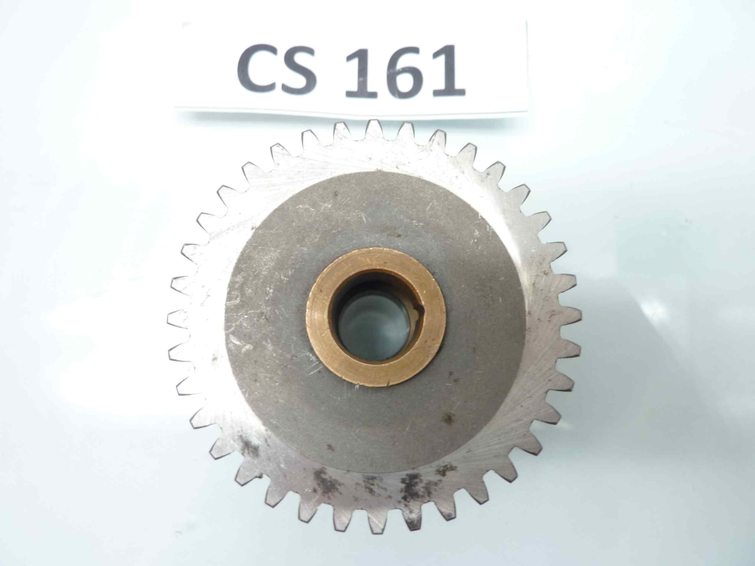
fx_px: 545
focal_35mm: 25
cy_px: 283
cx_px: 378
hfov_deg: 69.4
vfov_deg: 54.9
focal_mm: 4.1
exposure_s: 1/8
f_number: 3.3
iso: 80
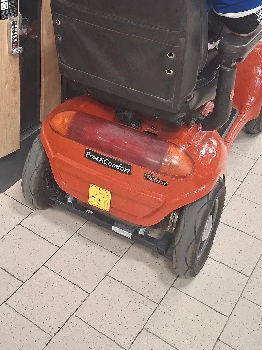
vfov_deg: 36.8
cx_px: 58
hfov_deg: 28.6
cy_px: 69
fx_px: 505
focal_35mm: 50
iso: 250
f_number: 1.8
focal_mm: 4
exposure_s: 1/50
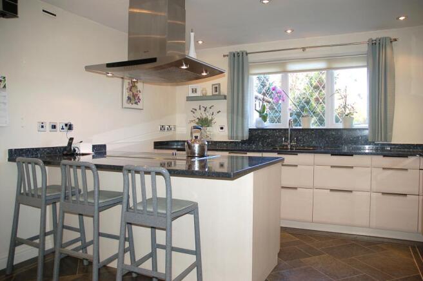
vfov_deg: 47.8
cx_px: 212
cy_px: 140
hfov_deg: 67.4
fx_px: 317
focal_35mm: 27
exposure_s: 1/60
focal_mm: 18
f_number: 3.5
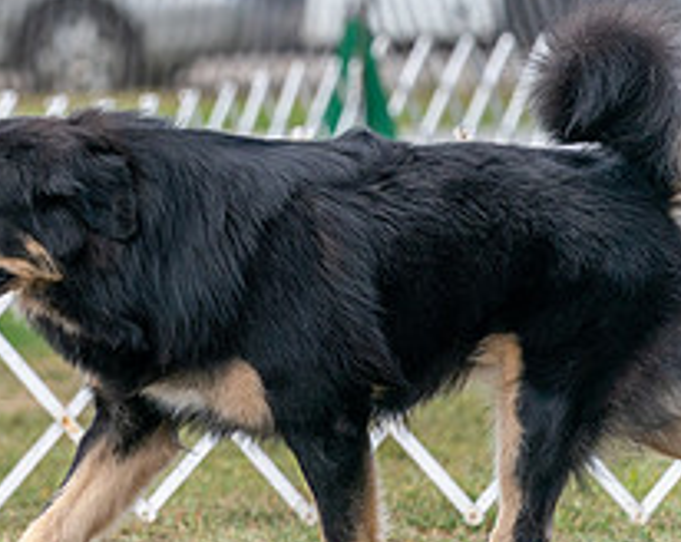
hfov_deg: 3.5
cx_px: -74
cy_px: 13
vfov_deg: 2.8
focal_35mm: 558
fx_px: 11225
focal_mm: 181
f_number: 4
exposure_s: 1/1250
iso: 400
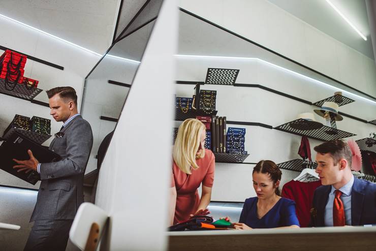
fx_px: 366
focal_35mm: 35
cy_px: 126
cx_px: 188
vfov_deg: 37.9
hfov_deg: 54.4
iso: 125
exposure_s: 1/200
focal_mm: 35
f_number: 2
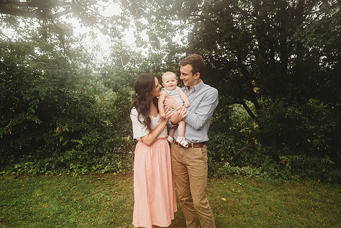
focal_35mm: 24
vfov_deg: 53.2
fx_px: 227
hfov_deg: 73.7
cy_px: 114
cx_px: 170
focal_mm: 24
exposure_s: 1/160
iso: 400
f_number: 3.5
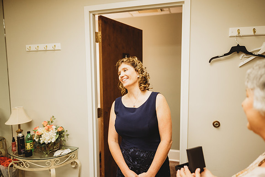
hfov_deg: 73.7
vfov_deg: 53.2
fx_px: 177
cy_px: 88
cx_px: 132
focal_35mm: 24
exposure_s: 1/100
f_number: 2.2
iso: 640
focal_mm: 24
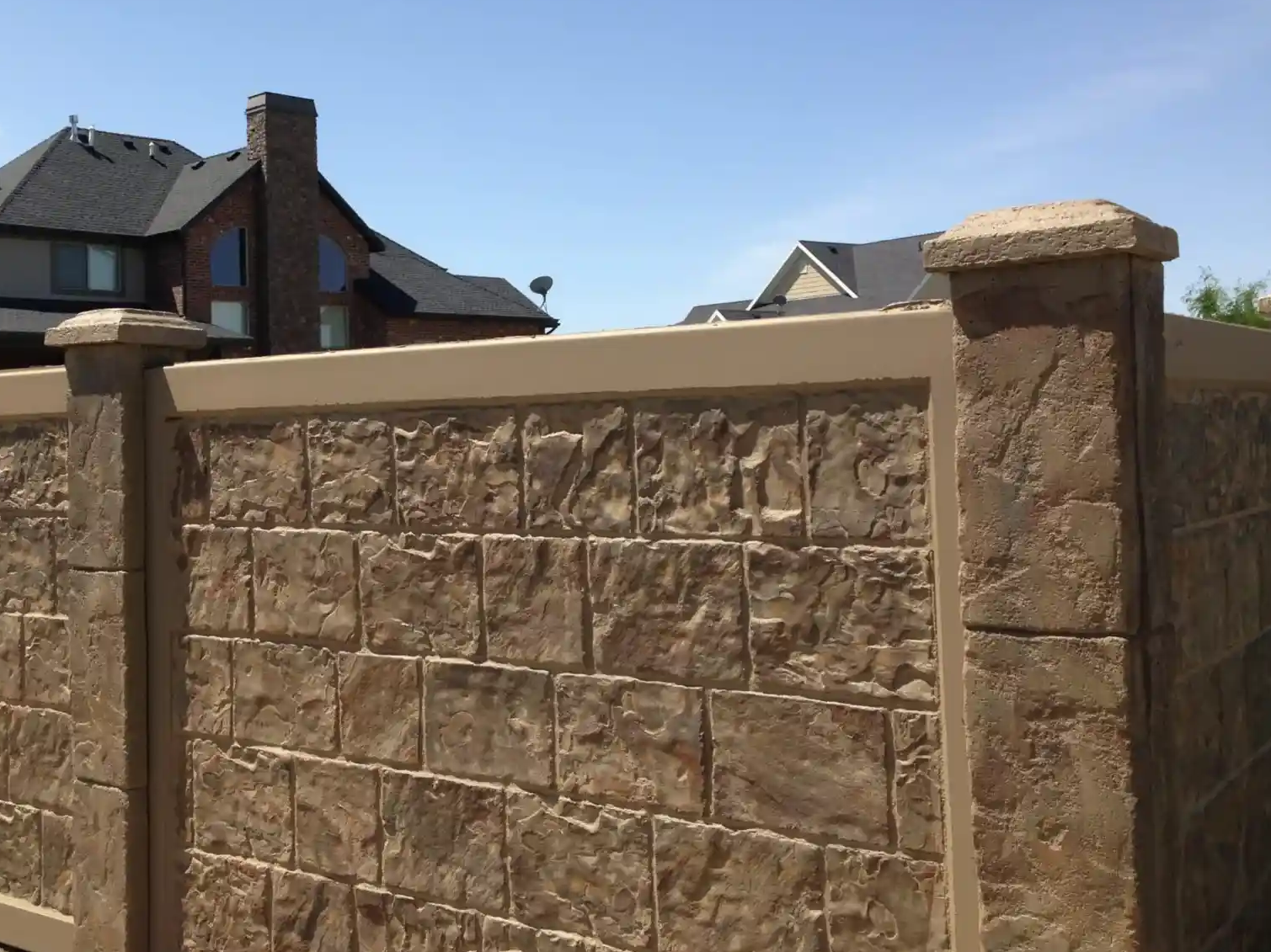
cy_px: 391
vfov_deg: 34.2
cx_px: 483
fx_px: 1542
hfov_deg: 44.5
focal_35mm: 42
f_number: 2.4
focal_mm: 4.13
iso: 50
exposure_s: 1/1290
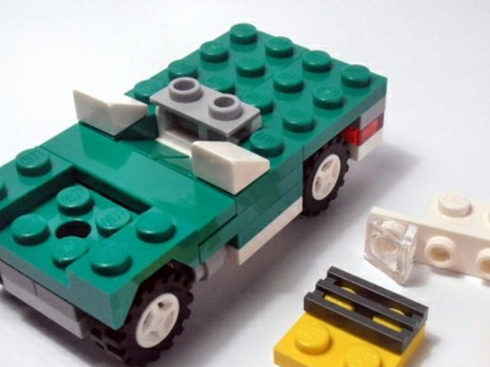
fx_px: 934
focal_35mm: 66
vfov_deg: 22.2
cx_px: 312
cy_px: 233
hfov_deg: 29.3
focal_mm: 6.61
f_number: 3.9
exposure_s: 1/80
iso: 80
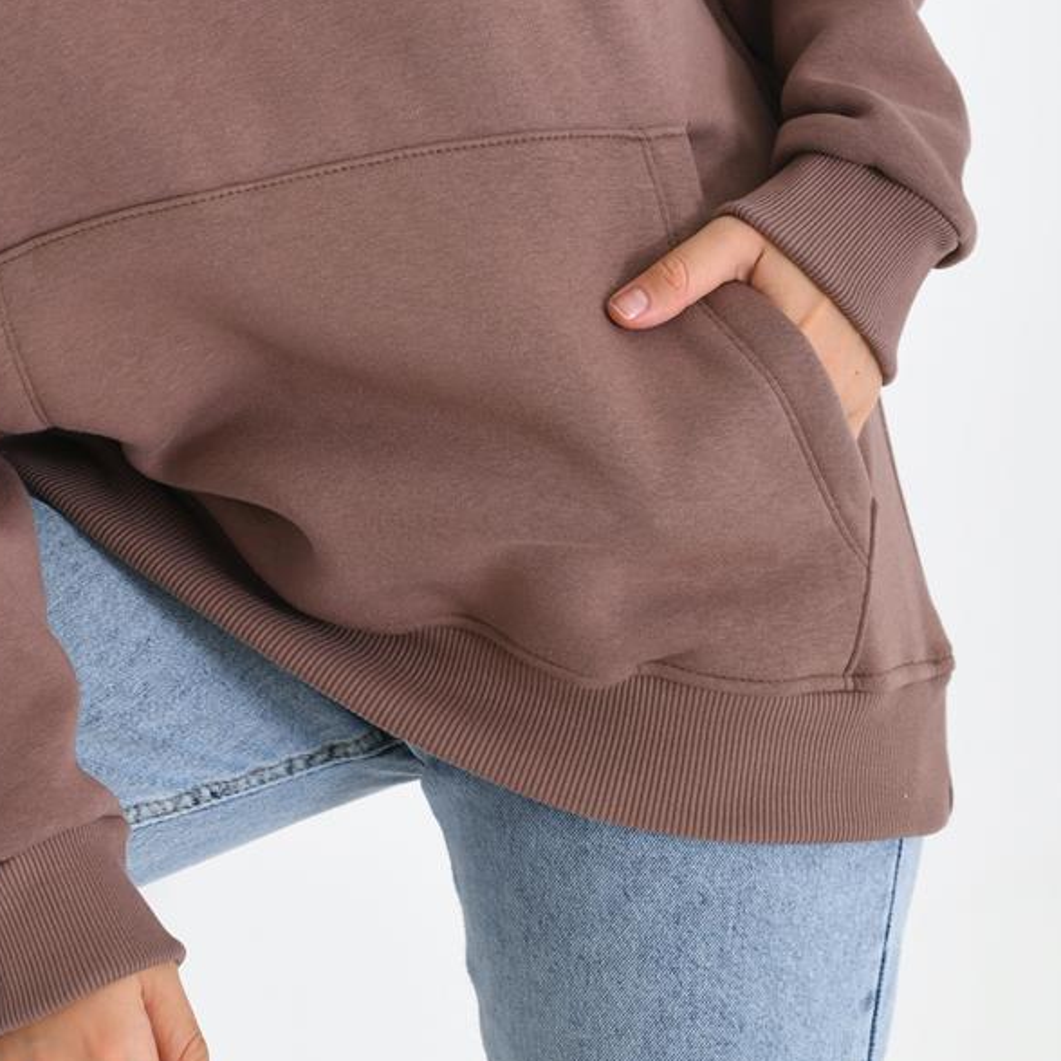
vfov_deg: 16.2
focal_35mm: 104
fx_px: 3606
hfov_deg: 16.6
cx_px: 242
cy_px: -159
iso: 100
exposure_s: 1/125
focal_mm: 48
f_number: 5.6
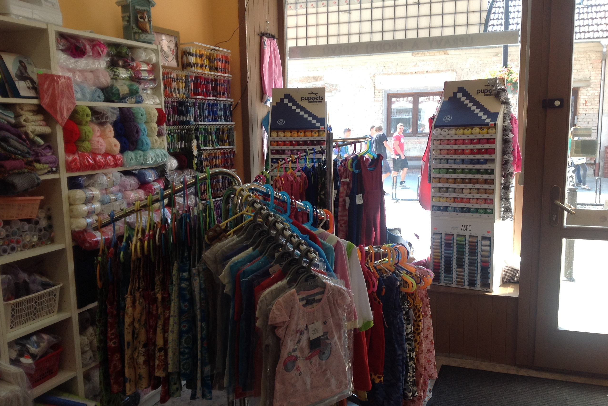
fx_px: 625
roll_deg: +0.5
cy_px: 223
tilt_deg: -10.4
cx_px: 305
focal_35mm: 37
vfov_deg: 35.9
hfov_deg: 51.9
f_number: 2.4
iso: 50
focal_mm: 4.28
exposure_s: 1/104
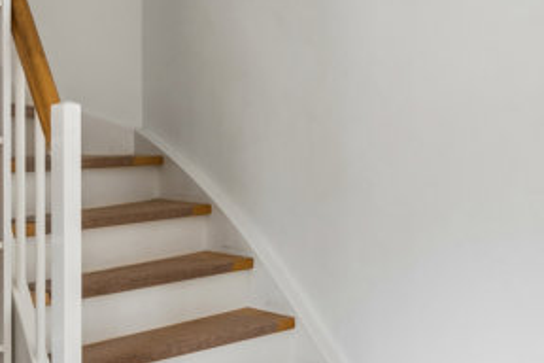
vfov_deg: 27.0
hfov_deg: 34.9
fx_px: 755
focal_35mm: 50
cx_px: 574
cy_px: 162
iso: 320
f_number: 10
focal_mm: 18
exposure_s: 1/5
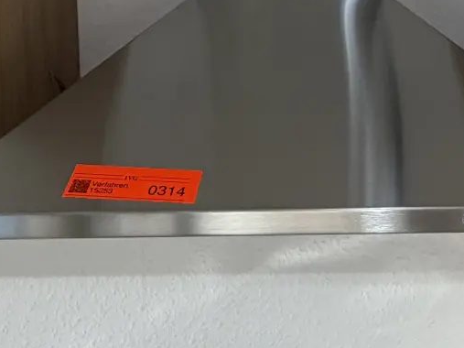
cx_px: 317
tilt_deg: -6.6
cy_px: 71
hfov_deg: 35.7
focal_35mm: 53
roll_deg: +2.5
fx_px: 710
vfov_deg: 27.0
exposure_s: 1/100
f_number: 2.2
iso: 160
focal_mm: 2.22
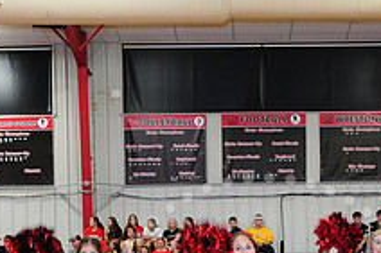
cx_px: 266
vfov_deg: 12.7
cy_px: 343
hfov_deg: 19.6
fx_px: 1100
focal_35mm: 104
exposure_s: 1/60
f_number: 7.1
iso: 2000
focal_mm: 38
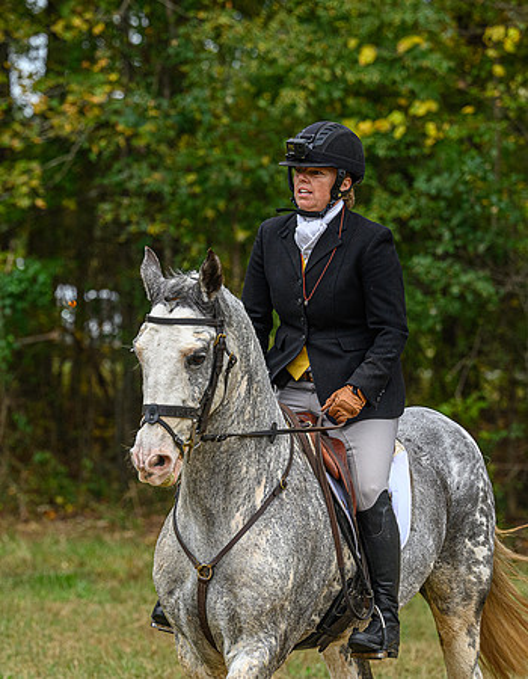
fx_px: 3373
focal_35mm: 170
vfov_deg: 11.5
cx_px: 217
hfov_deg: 8.9
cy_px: 290
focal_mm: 104
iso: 1250
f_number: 3.2
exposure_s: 1/1000
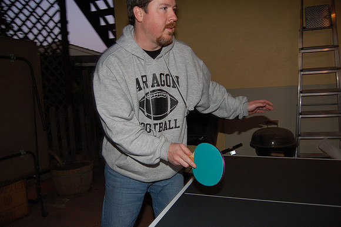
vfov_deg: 47.9
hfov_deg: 67.4
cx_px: 170
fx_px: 256
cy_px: 114
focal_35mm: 27
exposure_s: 1/60
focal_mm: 18
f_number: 4
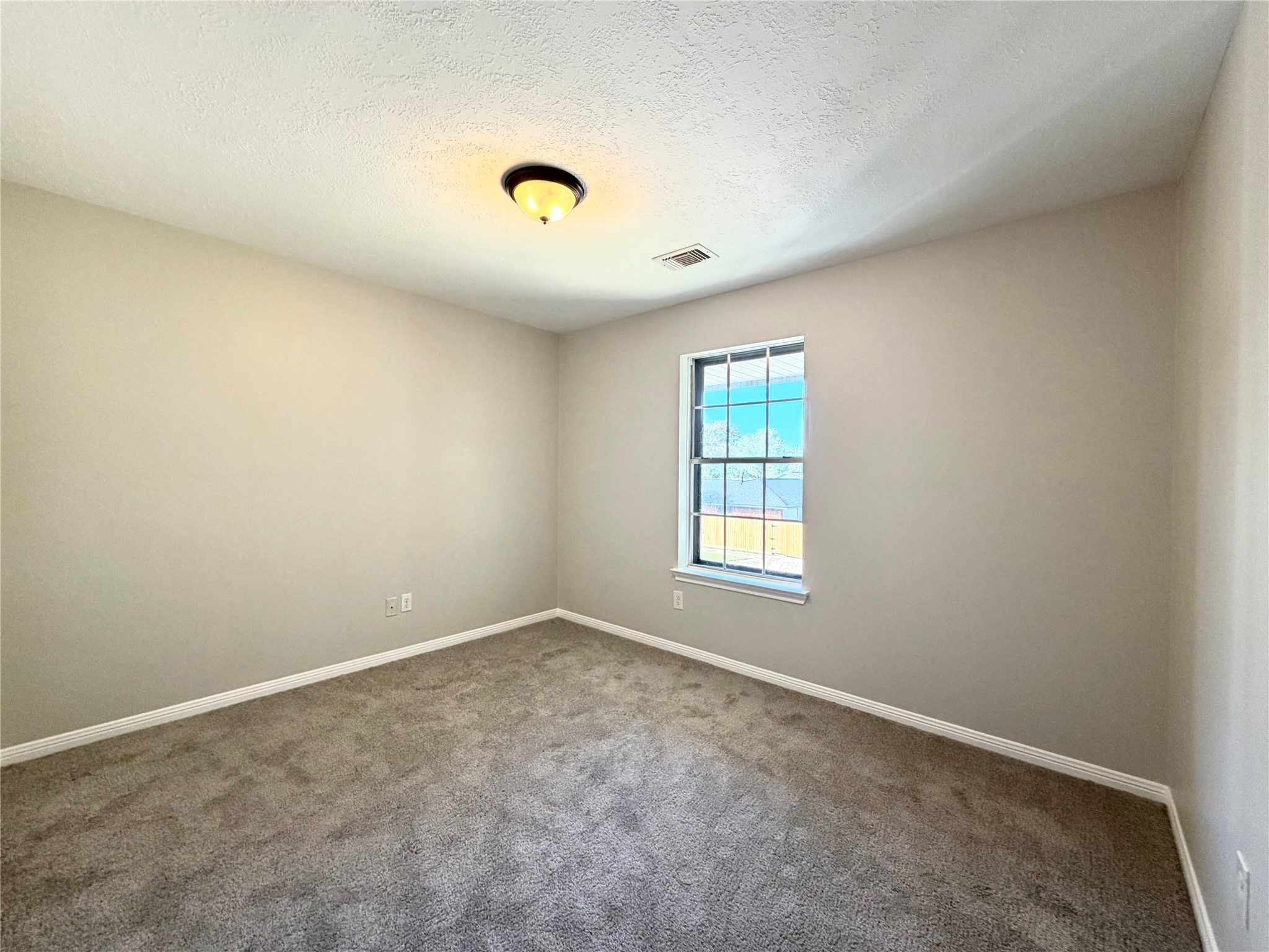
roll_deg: -0.5
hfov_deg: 102.1
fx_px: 513
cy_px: 476
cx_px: 634
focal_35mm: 14
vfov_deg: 85.7
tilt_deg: -0.3
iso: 200
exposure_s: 1/121
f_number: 2.2
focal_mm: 2.22
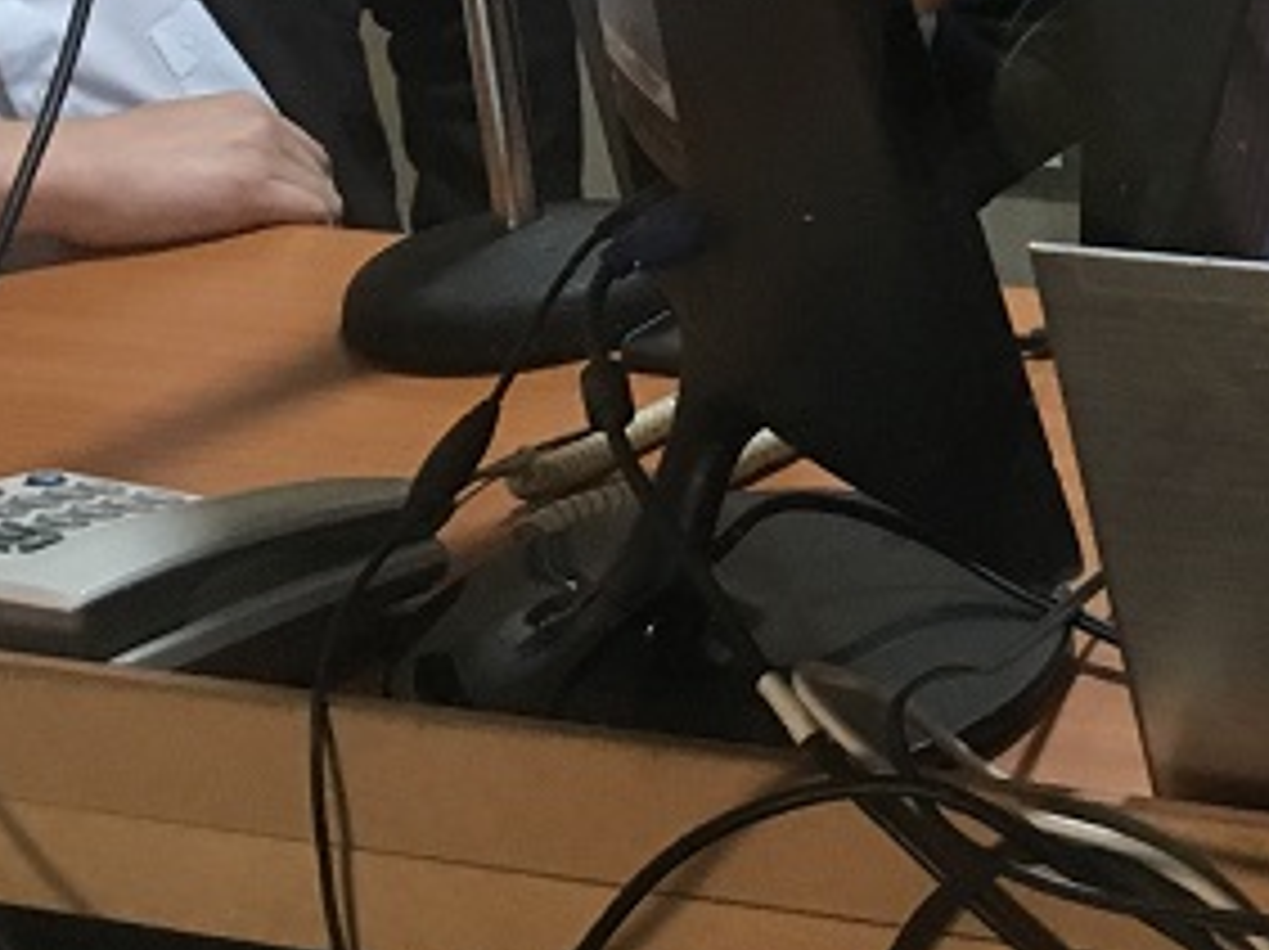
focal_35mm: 103
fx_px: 3773
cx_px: 1516
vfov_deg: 13.9
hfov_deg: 18.1
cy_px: -176
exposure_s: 1/33
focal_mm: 4.15
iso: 200
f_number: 2.2
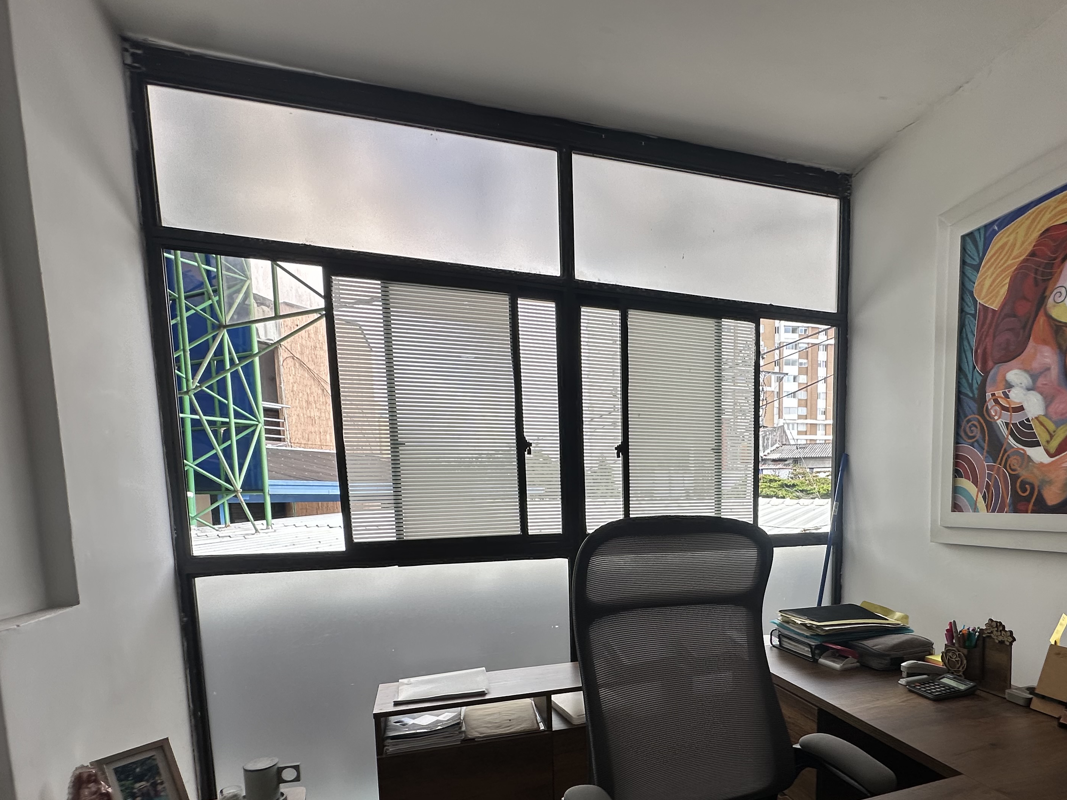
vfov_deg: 63.4
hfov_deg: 79.9
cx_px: 681
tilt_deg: -6.4
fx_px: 617
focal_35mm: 20
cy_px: 564
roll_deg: +0.6
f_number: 2.2
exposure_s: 1/206
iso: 50
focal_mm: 2.22
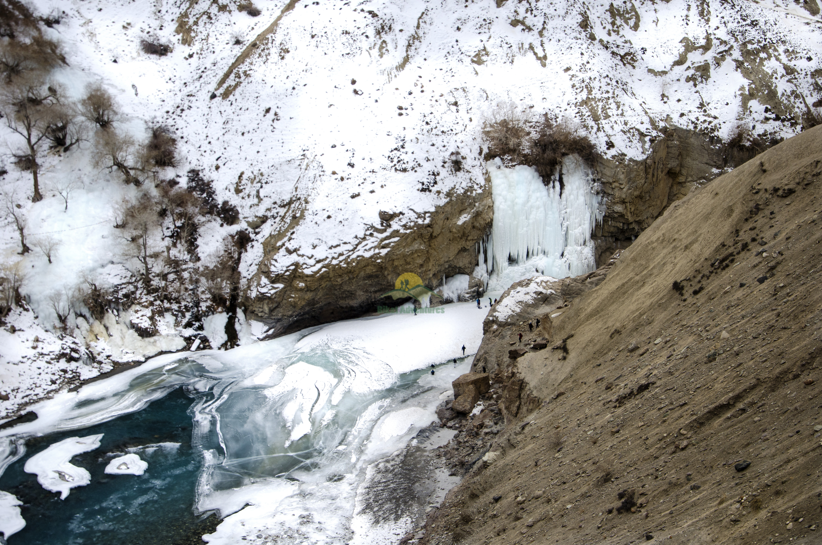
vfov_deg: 25.6
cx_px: 411
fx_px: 1196
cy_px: 272
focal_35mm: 52
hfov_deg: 37.9
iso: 250
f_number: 7.1
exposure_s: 1/200
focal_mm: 35
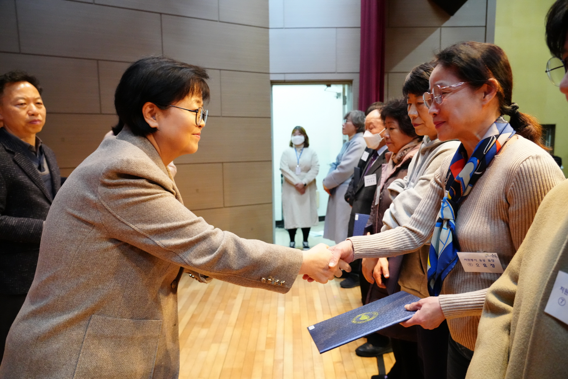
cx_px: 284
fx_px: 379
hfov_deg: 73.7
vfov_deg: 53.1
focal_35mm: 24
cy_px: 190
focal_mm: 24
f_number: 4.5
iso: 8000
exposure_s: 1/160
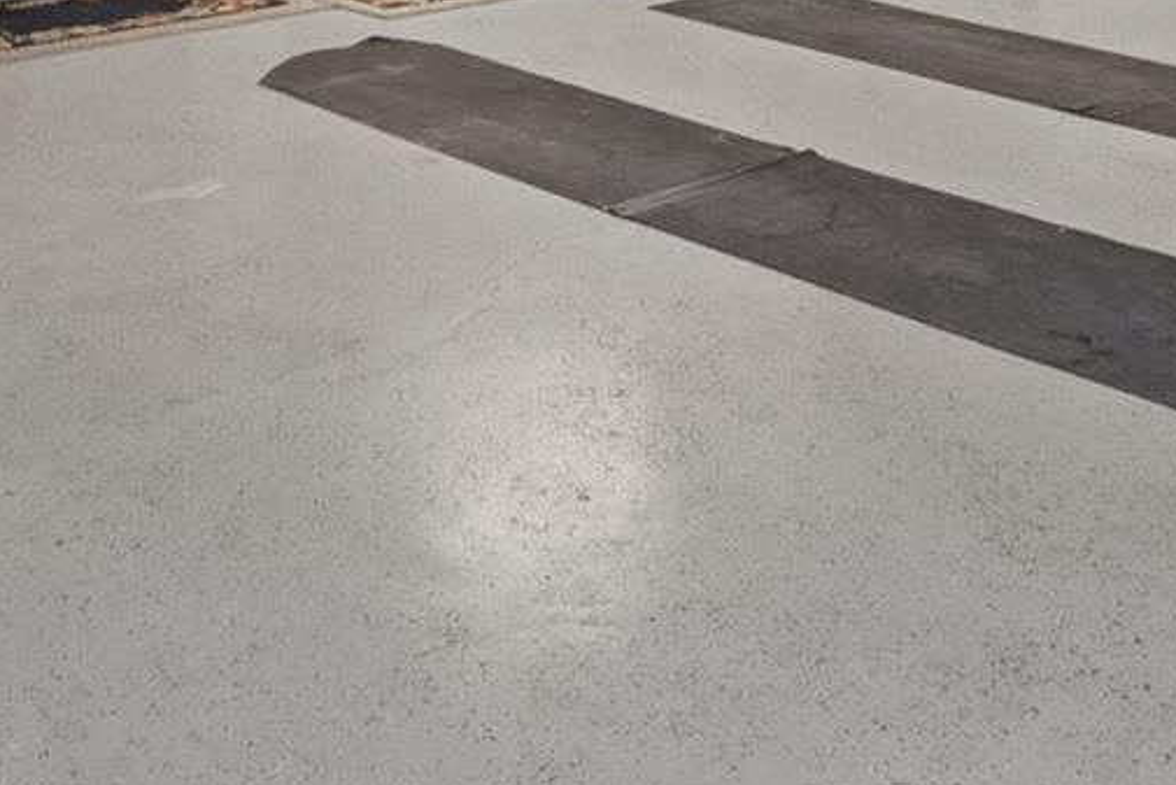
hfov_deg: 34.9
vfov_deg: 20.5
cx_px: 442
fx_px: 1862
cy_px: -384
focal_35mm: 57
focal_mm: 12
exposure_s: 2.5
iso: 500
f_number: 8
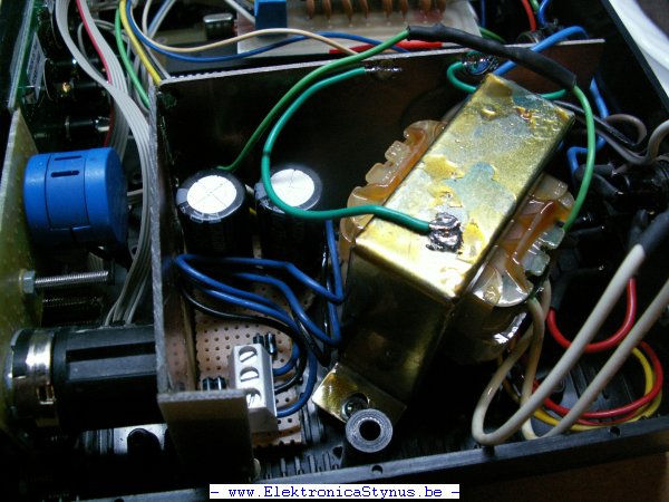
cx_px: 334
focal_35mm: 35
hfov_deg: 52.6
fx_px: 676
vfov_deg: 40.7
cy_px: 251
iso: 160
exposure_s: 1/30
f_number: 2.8
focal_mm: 5.86
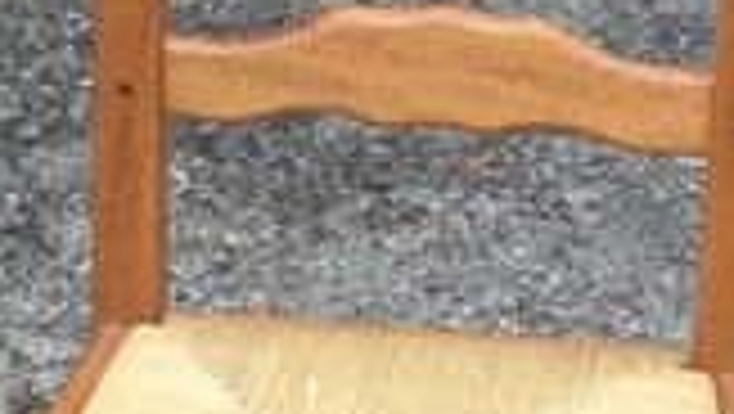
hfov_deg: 10.4
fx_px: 4032
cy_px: 477
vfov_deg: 5.9
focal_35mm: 207
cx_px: 122
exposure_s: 1/298
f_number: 2.4
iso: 25
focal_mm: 3.3
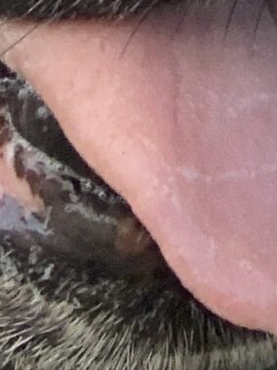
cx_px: 423
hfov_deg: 6.7
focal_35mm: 217
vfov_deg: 7.9
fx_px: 2318
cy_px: -741
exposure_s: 1/121
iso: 25
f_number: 2.2
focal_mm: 2.87
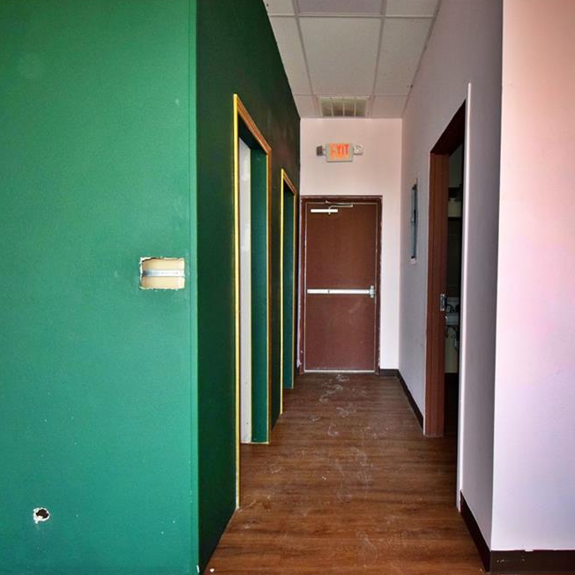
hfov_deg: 73.9
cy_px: 295
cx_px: 350
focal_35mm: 20
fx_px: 376
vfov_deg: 74.8
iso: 800
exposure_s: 1/100
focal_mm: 10
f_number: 5
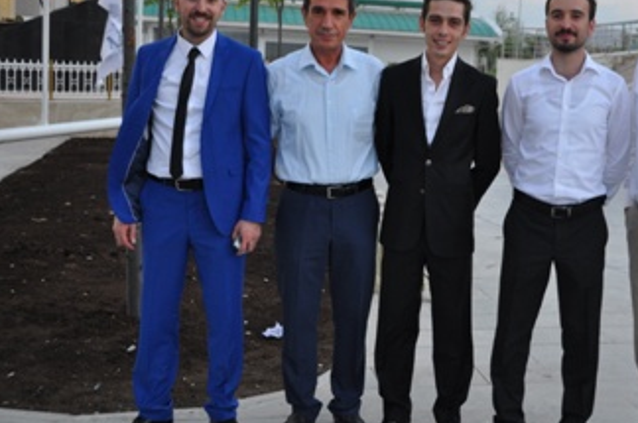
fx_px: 956
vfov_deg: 24.9
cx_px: 435
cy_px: 173
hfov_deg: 36.5
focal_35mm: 54
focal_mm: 26
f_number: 4.2
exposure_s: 1/60
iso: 720
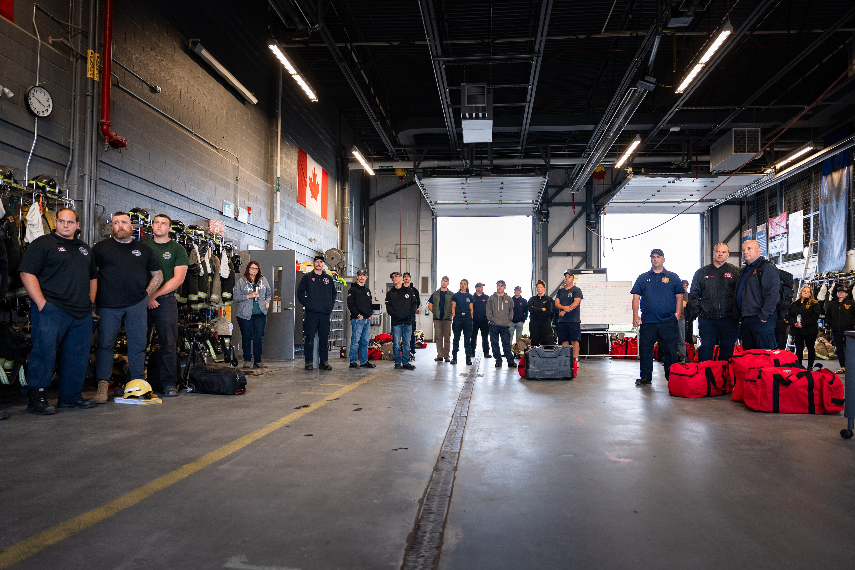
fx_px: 618
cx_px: 432
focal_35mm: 26
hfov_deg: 69.3
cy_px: 303
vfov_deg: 49.5
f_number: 2.8
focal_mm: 24
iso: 640
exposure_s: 1/200
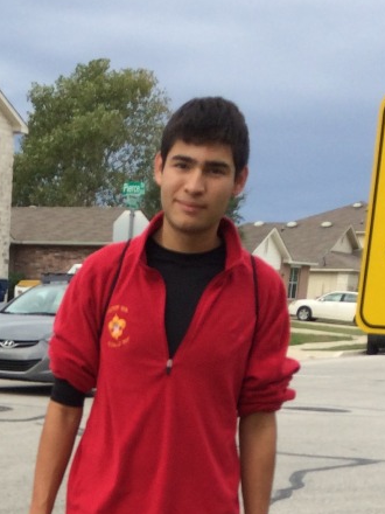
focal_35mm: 90
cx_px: -57
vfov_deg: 19.3
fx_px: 1335
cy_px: 746
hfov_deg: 15.9
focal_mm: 4.15
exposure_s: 1/873
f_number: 2.2
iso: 32
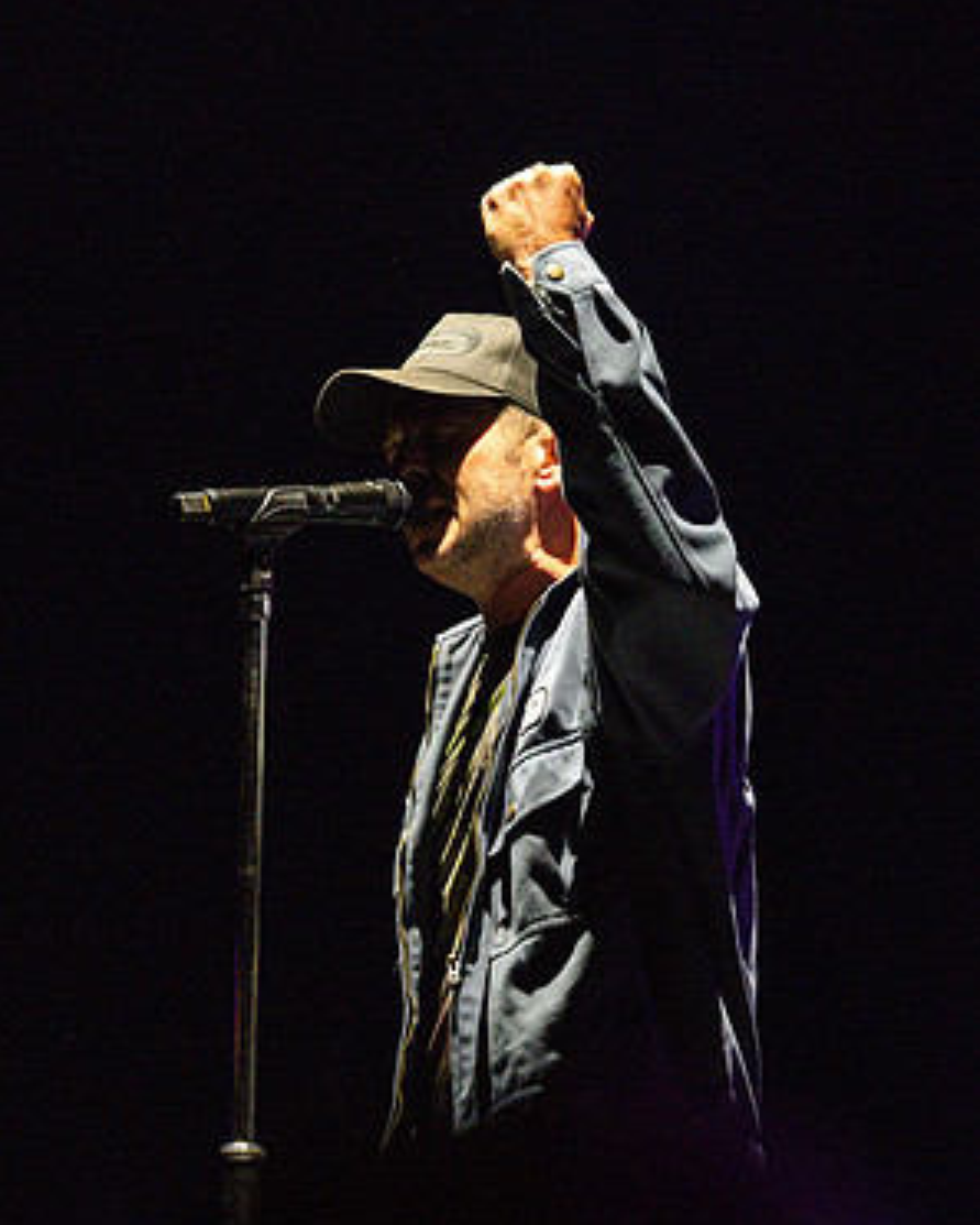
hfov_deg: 6.5
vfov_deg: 8.1
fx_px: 8661
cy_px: 657
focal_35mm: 239
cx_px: 470
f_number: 3.5
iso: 3200
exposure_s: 1/640
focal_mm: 140
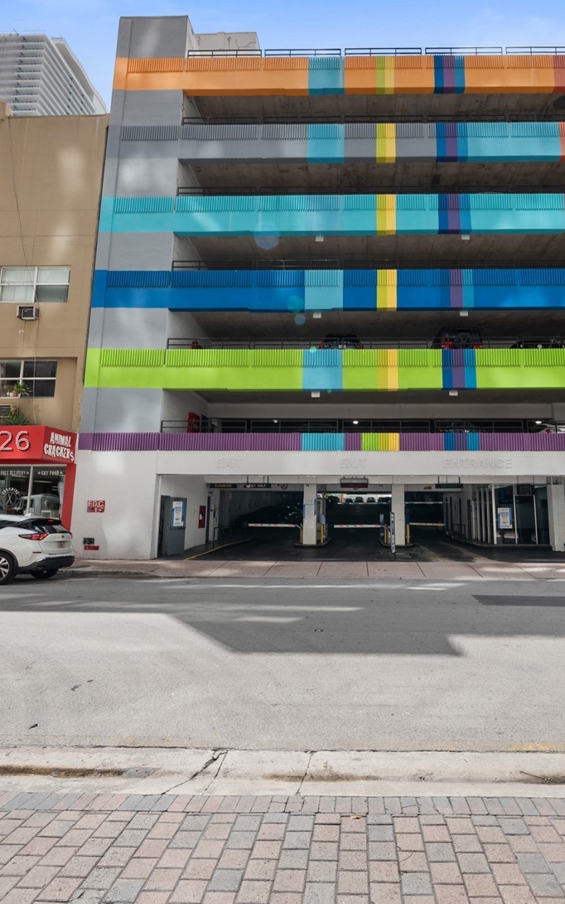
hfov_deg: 61.3
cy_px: 440
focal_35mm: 19
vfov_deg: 88.0
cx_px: 355
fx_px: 468
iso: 500
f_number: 9
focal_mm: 12
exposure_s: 1/160
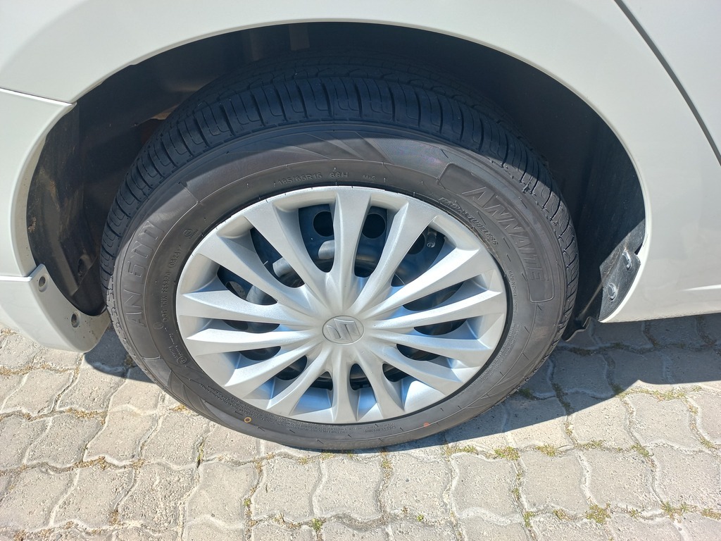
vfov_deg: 54.9
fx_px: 521
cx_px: 360
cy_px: 270
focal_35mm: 25
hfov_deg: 69.4
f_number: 1.8
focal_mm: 4.6
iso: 25
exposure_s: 1/220
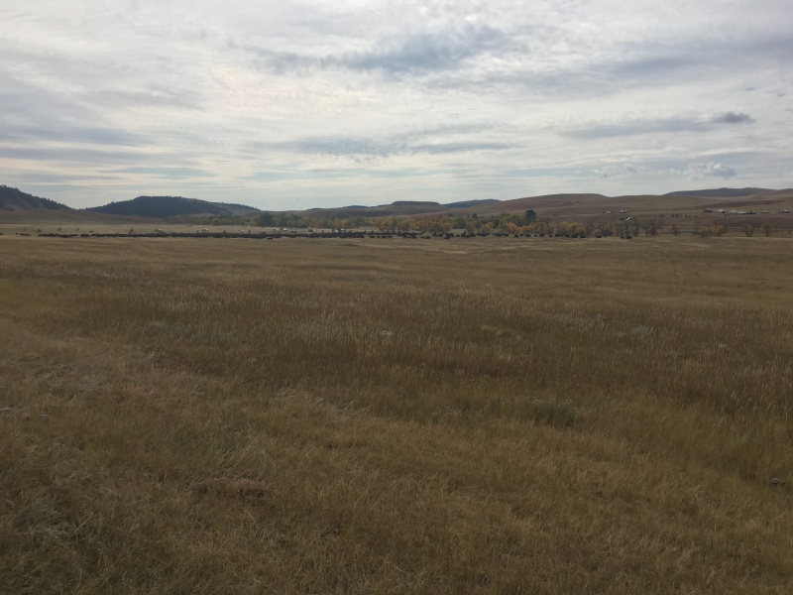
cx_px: 396
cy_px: 298
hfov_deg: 61.7
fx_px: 664
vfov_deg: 48.2
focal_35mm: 29
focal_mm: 4.15
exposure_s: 1/2959
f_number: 2.2
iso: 25
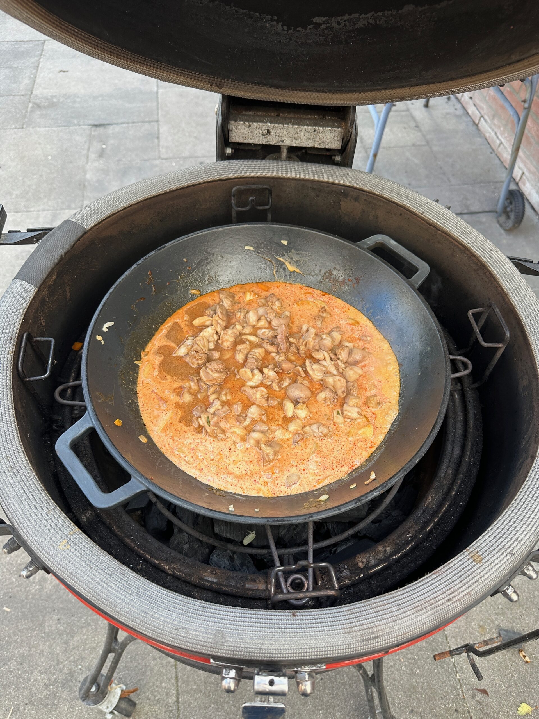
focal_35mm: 24
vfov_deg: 71.6
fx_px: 498
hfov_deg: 56.8
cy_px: 360
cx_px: 270
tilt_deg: -52.7
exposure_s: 1/301
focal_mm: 6.86
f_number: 1.78
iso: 80
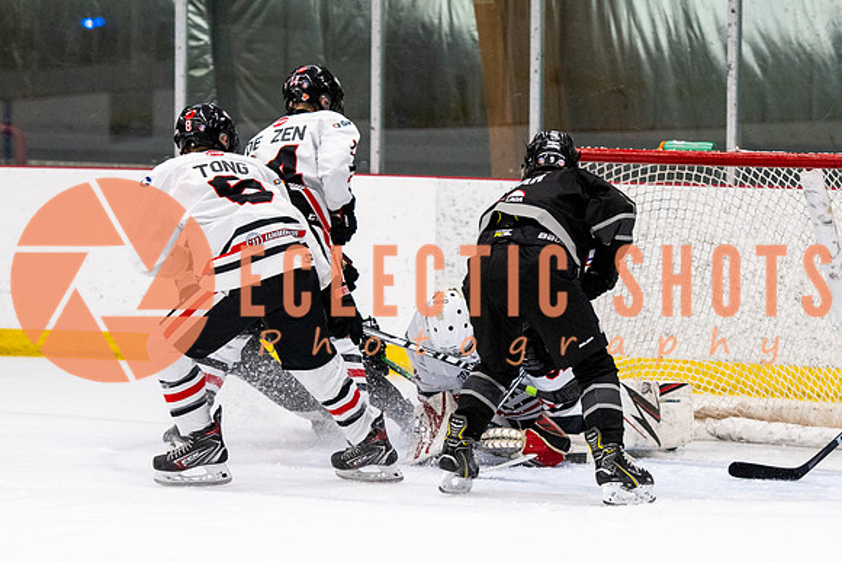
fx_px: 5214
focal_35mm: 223
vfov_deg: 6.2
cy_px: 261
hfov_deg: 9.2
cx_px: 559
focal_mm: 105
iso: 2200
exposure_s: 1/640
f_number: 2.8
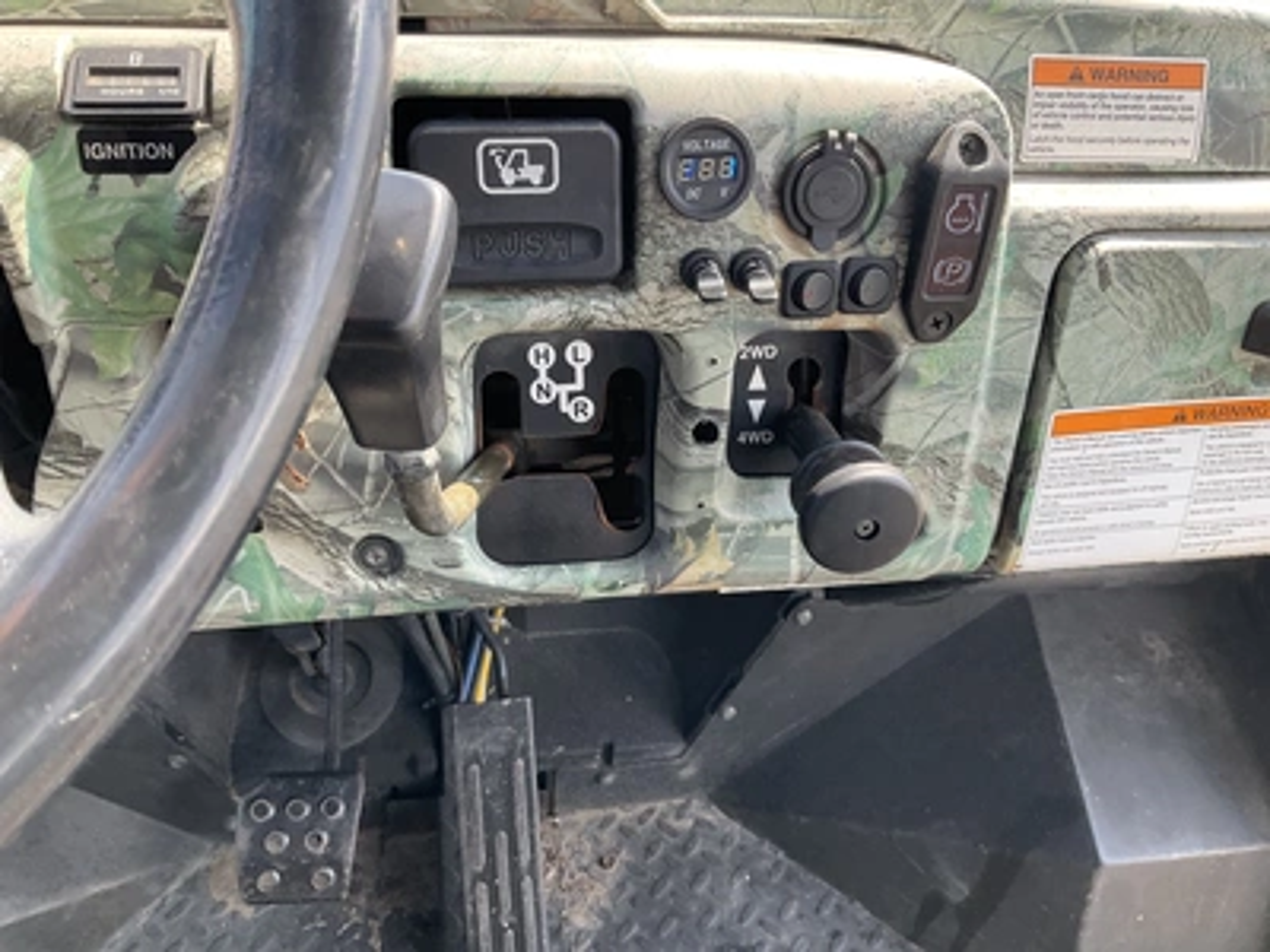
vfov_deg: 48.2
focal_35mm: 29
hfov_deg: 61.7
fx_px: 1064
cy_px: 476
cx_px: 635
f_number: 1.8
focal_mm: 3
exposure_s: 1/172
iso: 25
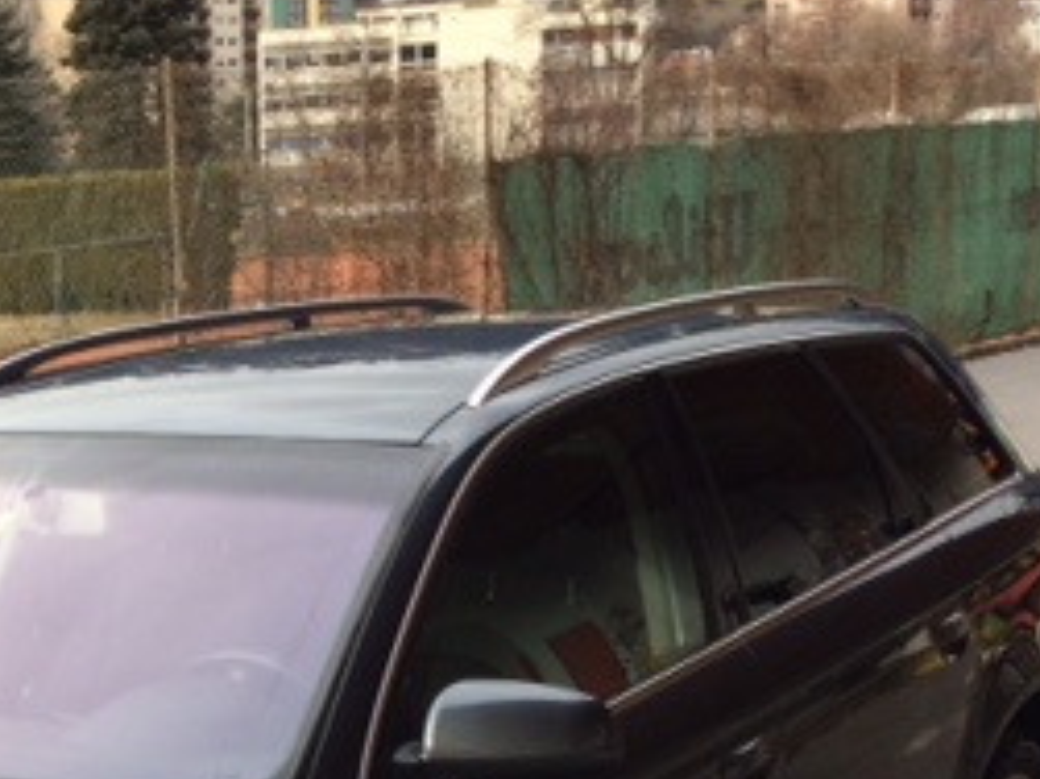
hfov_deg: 25.2
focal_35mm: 74
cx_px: 33
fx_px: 2222
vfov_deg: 18.8
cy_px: 936
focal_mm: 4.15
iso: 32
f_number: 2.2
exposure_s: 1/258
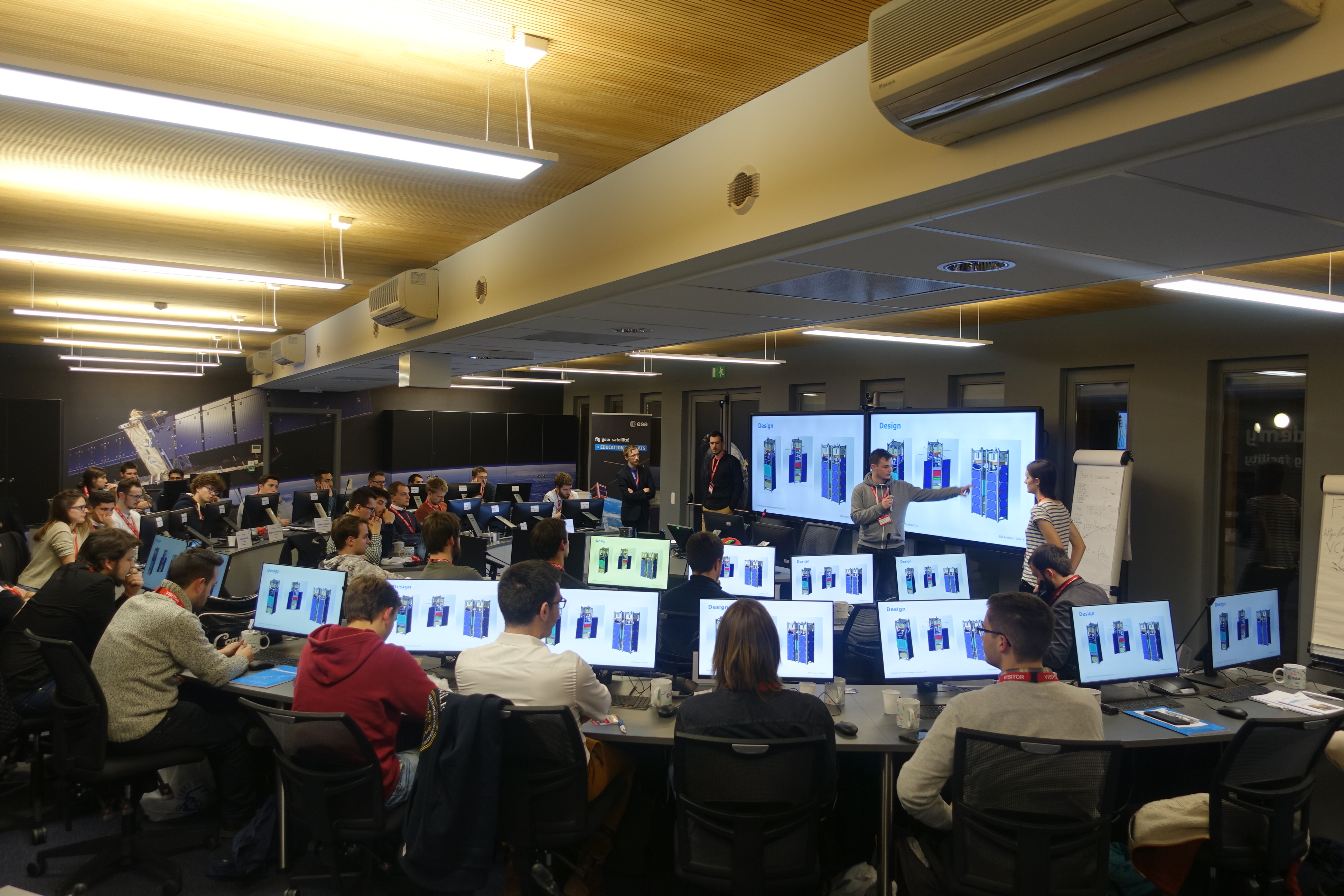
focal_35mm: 25
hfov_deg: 71.5
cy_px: 448
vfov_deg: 51.3
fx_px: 933
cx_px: 672
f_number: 2.2
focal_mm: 9.02
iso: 125
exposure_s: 1/30
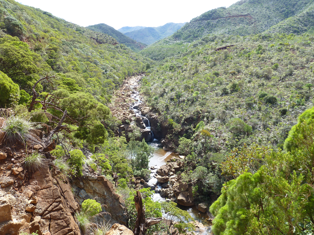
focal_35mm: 29
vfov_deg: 48.2
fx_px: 263
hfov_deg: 61.7
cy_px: 118
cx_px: 157
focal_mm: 4.7
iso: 80
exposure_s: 1/160
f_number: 4
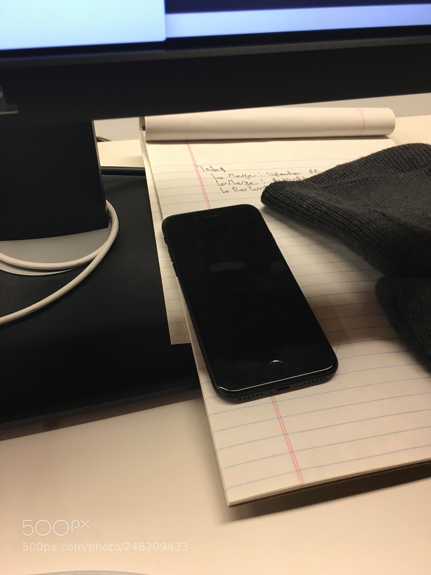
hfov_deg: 48.2
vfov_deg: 61.7
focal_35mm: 29
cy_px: 288
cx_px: 216
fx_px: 481
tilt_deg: -46.1
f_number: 2.2
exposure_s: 1/30
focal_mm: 4.15
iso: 50
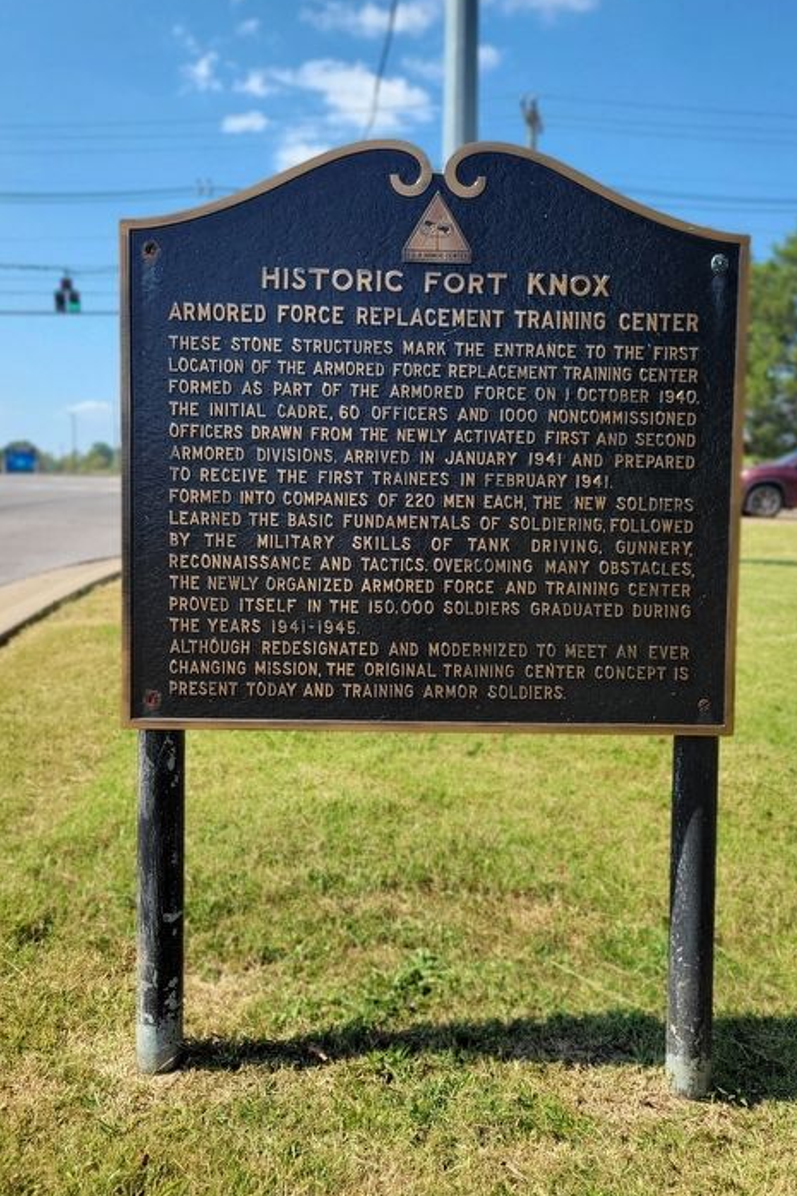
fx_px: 1030
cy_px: 579
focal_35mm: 31
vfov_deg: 60.3
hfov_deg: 42.2
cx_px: 458
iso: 40
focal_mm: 5.4
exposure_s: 1/1429
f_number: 1.8
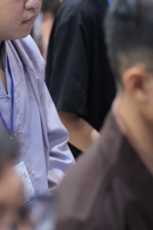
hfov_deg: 5.5
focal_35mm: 248
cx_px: 30
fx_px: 1581
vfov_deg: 8.3
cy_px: 34
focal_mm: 110
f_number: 2.8
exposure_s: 1/160
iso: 4000
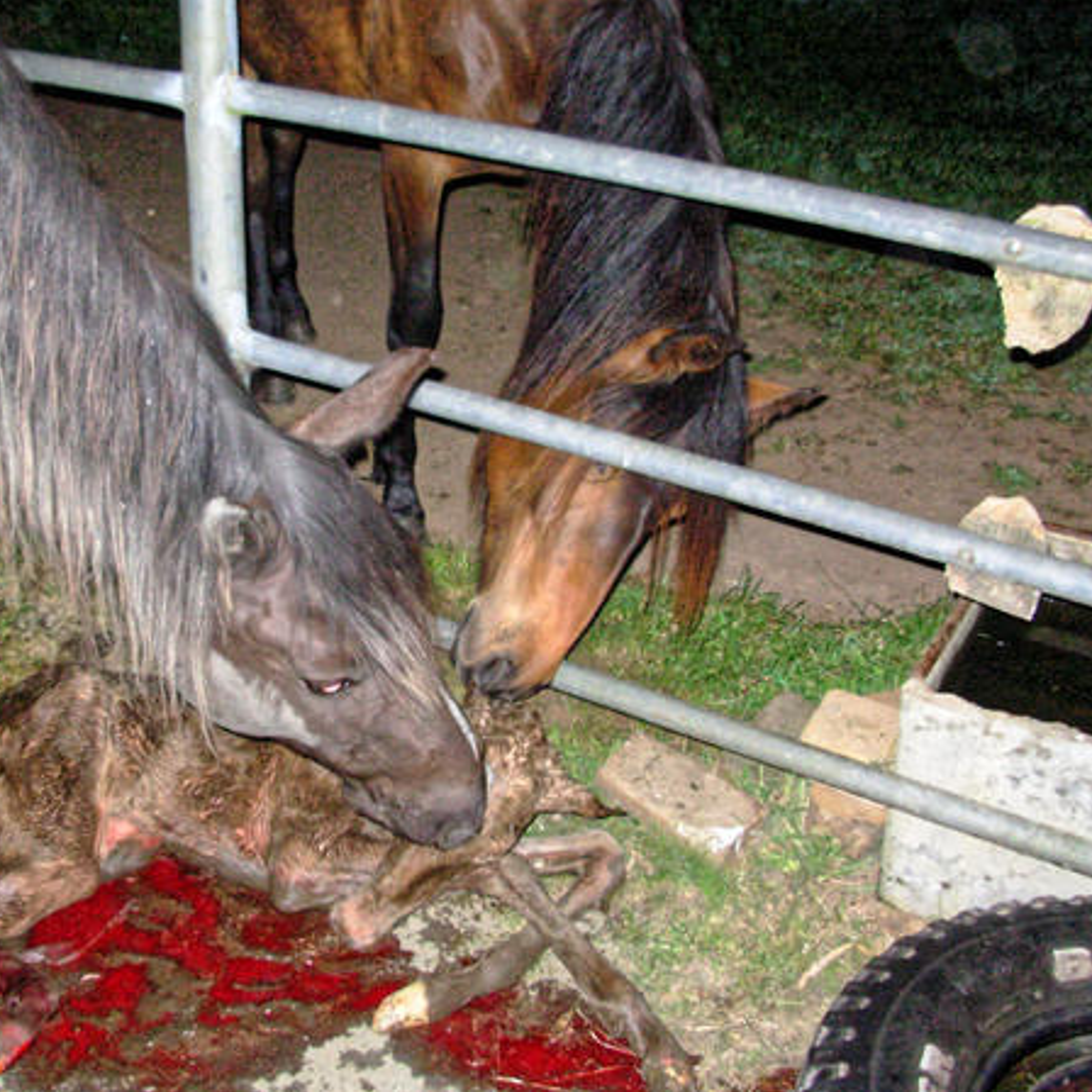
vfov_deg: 37.6
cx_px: 383
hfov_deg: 37.2
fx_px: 1606
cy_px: 546
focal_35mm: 45
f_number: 2.9
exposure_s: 1/128
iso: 200
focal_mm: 6.3
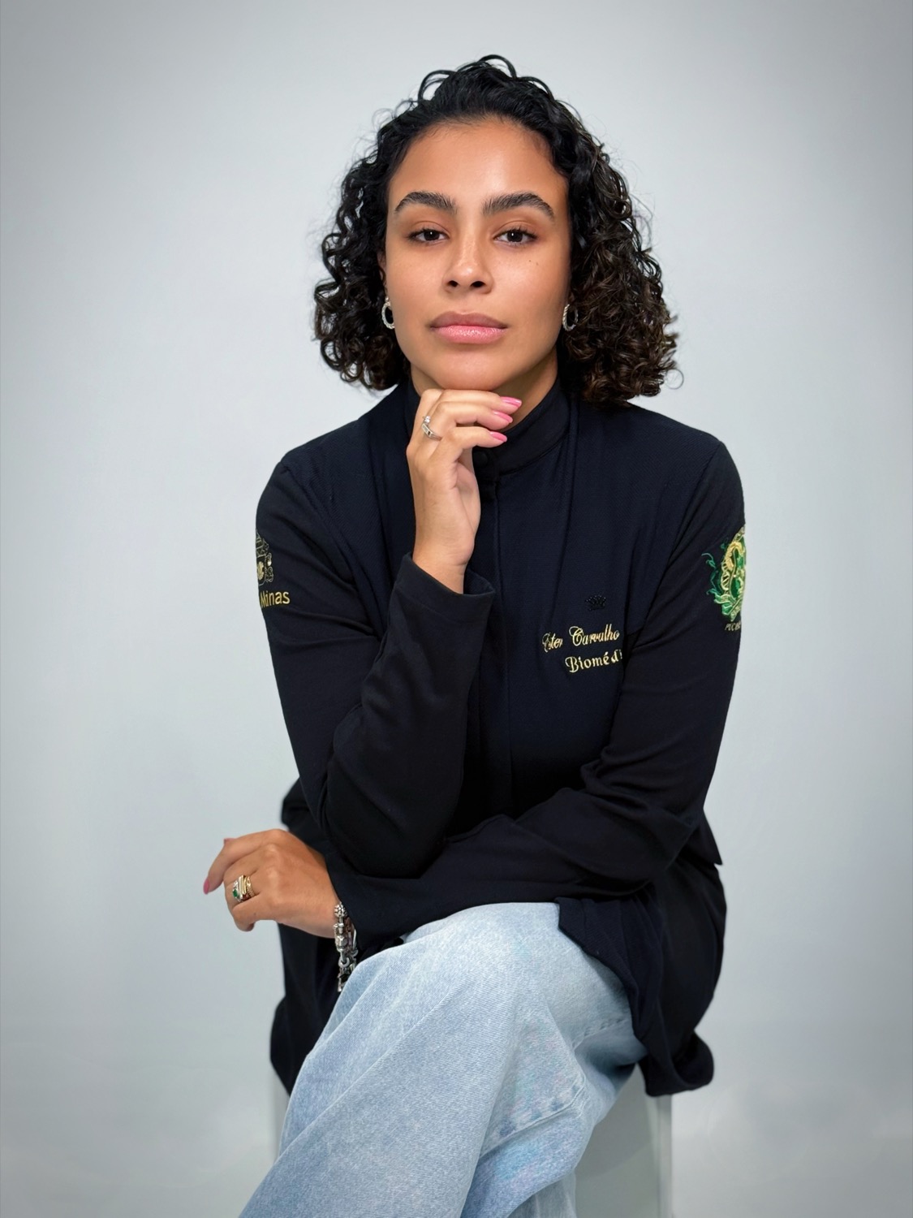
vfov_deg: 39.7
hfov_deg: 30.3
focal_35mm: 48
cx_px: 456
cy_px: 609
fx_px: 1688
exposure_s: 1/60
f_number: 1.78
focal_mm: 6.76
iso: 200
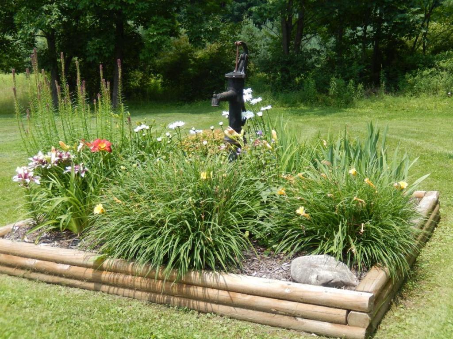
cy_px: 170
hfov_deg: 37.5
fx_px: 667
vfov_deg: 28.6
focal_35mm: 51
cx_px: 226
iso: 125
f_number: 4.5
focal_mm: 9.2
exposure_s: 1/400
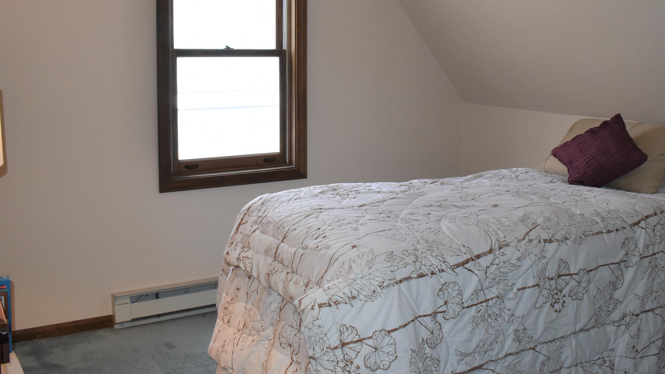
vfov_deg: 30.9
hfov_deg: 52.7
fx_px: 670
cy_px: 114
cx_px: 357
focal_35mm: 38
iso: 800
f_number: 5
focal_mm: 18
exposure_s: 1/200
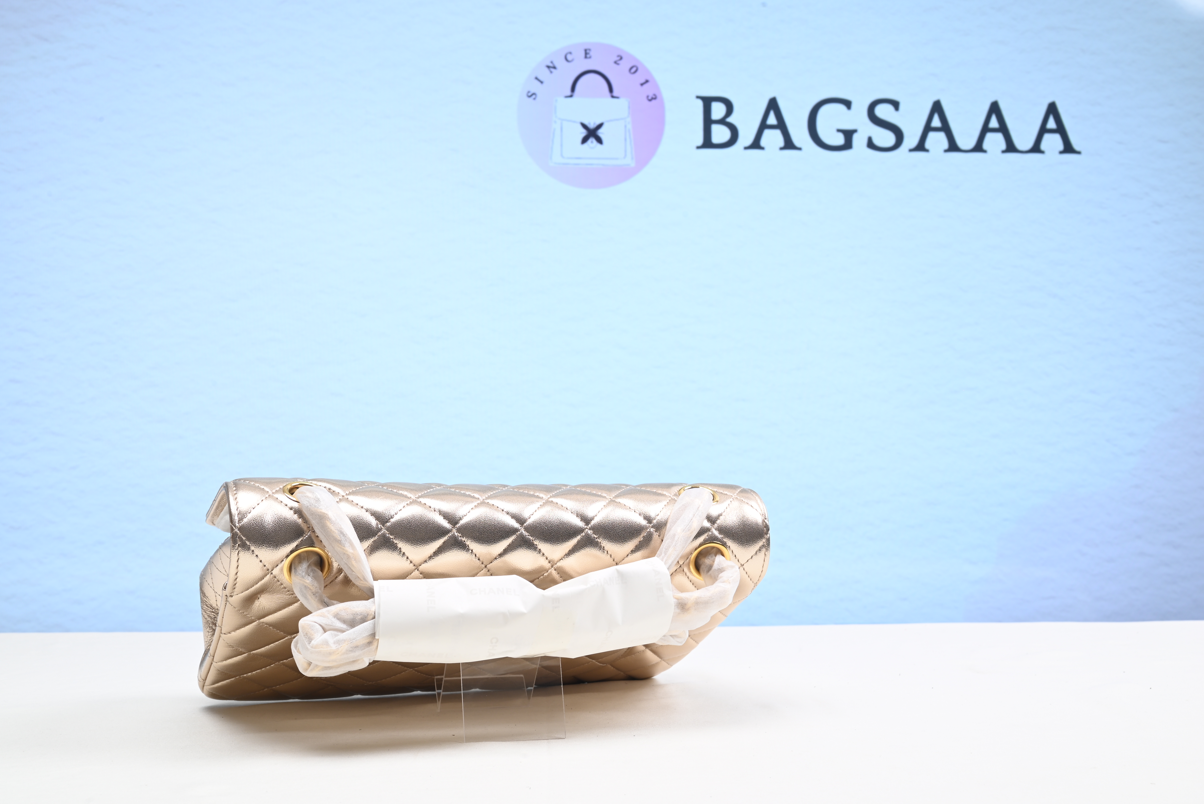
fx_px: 1372
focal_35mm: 41
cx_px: 602
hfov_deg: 47.4
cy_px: 402
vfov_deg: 32.7
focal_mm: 41
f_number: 16
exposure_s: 1/2
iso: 100
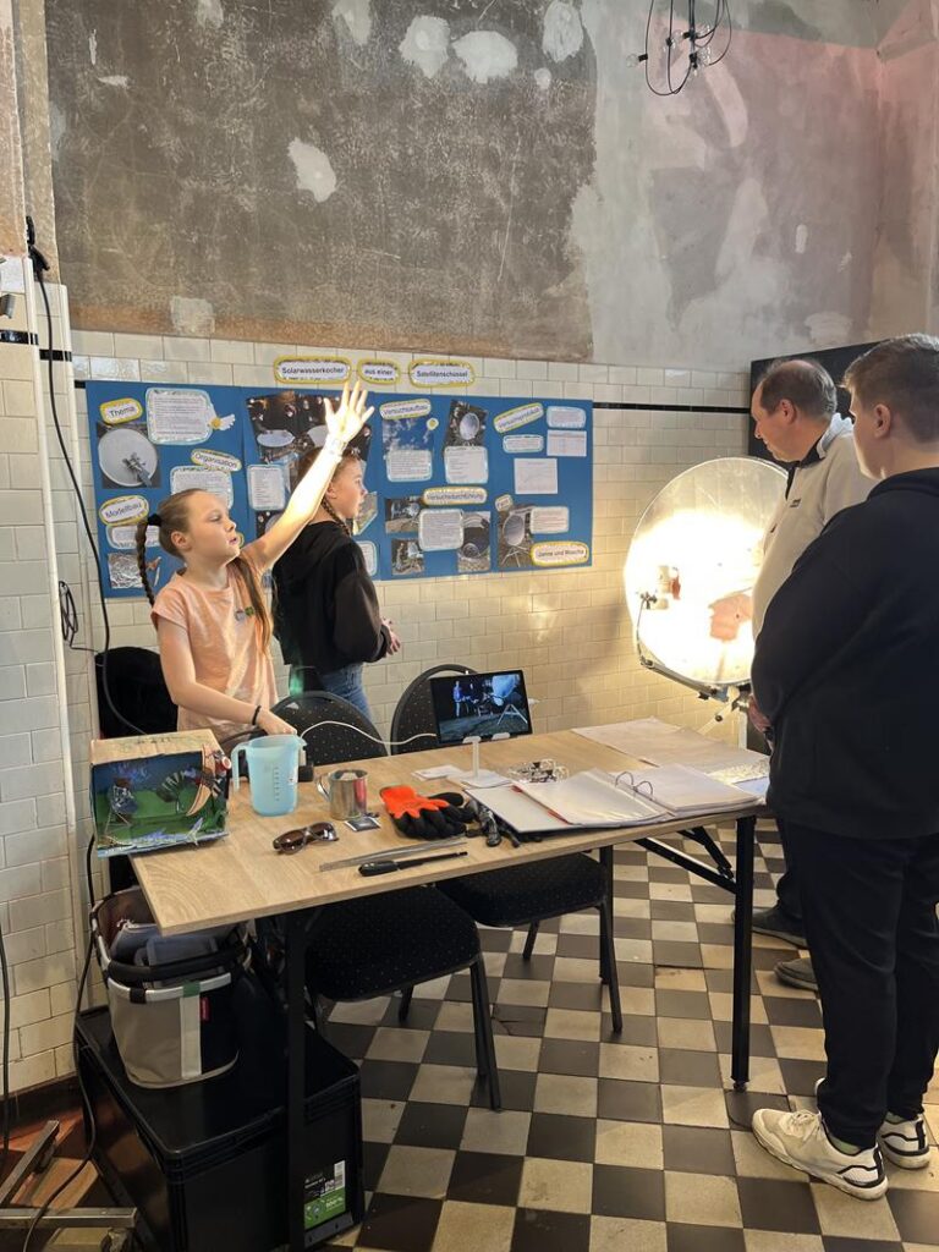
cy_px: 626
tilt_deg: -9.1
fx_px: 940
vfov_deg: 67.3
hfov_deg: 53.1
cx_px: 470
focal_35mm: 26
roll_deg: +0.4
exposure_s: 1/100
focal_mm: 5.1
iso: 100
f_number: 1.6
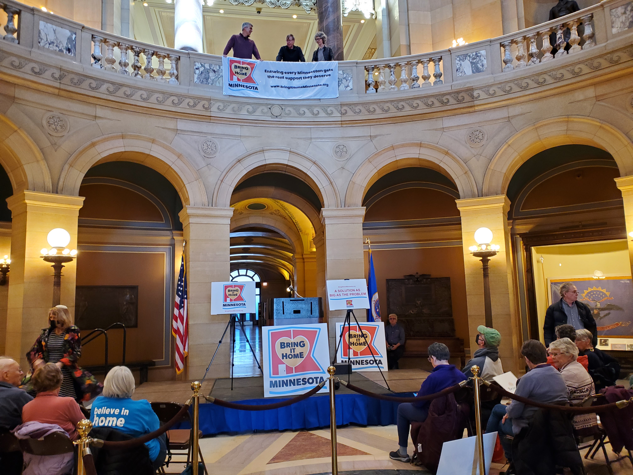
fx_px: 475
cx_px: 316
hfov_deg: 67.3
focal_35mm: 26
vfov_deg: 53.1
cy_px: 238
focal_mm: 4.3
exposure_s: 1/40
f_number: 2.4
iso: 320
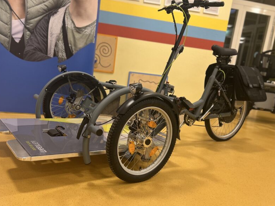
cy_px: 117
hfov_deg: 53.9
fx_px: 270
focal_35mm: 34
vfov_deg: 41.7
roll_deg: -7.1
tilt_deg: -12.6
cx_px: 130
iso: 125
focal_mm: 5.7
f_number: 1.5
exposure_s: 1/50
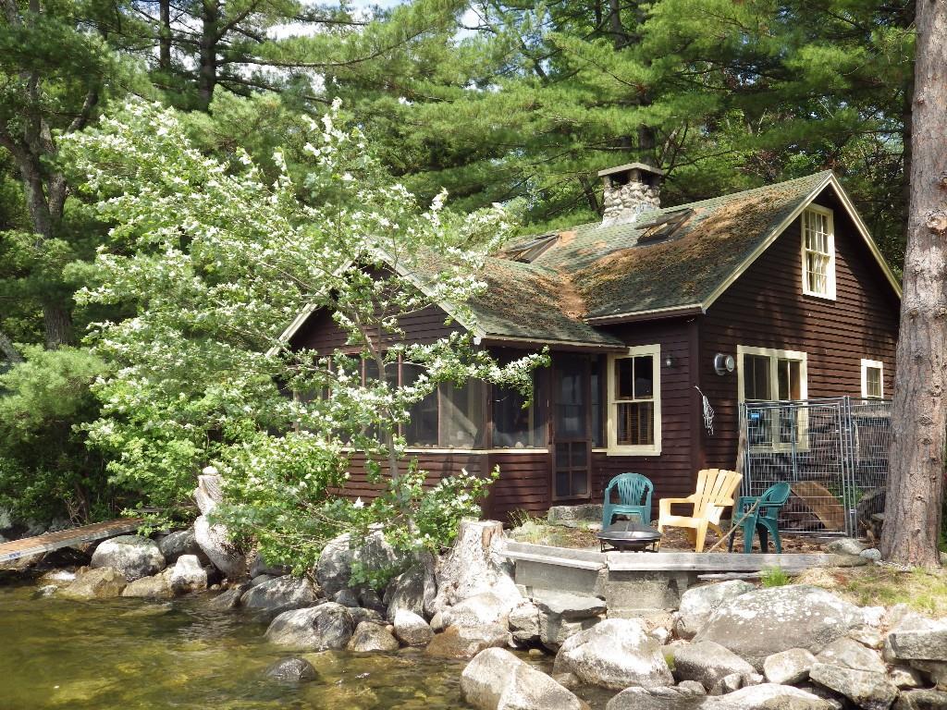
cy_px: 355
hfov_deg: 45.8
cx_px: 474
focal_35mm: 41
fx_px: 1122
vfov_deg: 35.1
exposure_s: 1/400
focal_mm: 7.4
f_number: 3.6
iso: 100
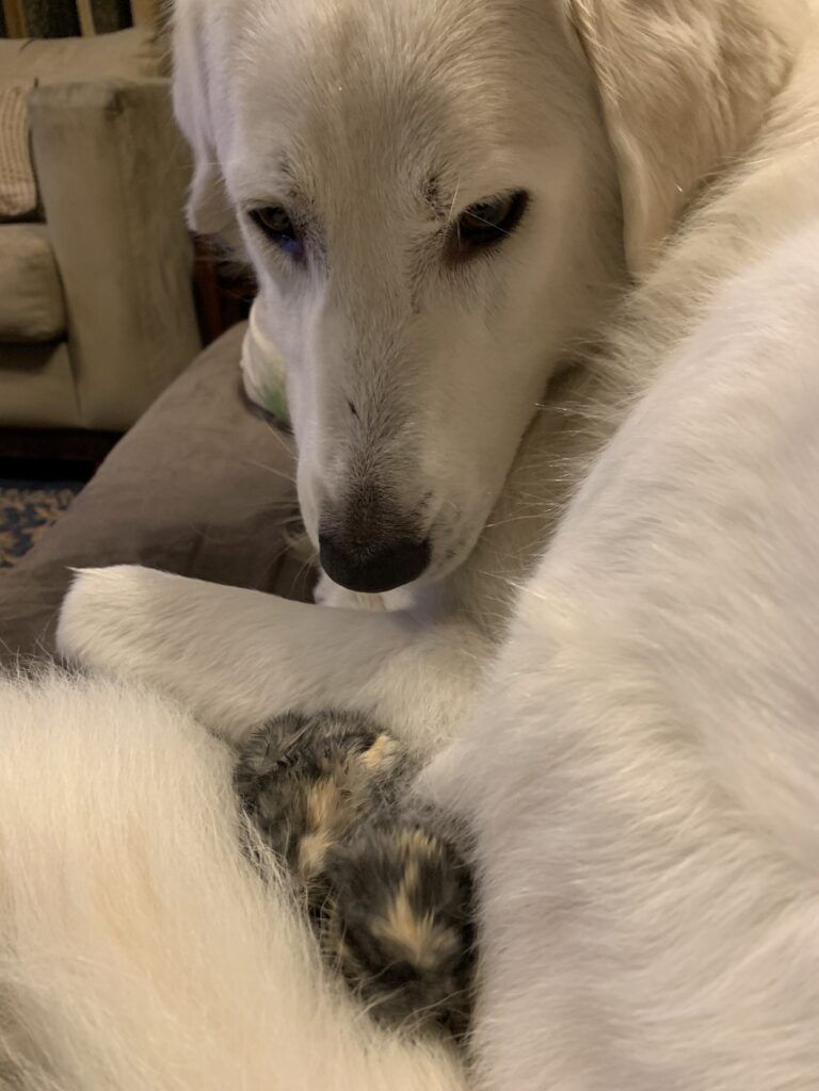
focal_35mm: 26
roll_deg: -0.5
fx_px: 820
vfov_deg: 67.3
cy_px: 546
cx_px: 410
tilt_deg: -27.4
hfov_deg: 53.1
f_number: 1.8
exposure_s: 1/25
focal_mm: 4.25
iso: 400
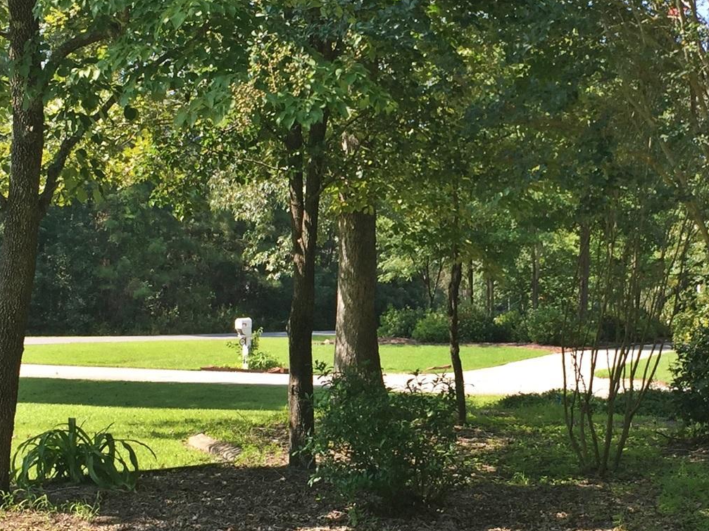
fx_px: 1475
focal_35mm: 72
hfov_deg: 26.9
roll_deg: -1.5
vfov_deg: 20.4
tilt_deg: -0.1
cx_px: 472
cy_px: 273
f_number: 2.2
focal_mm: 4.15
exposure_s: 1/549
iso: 32
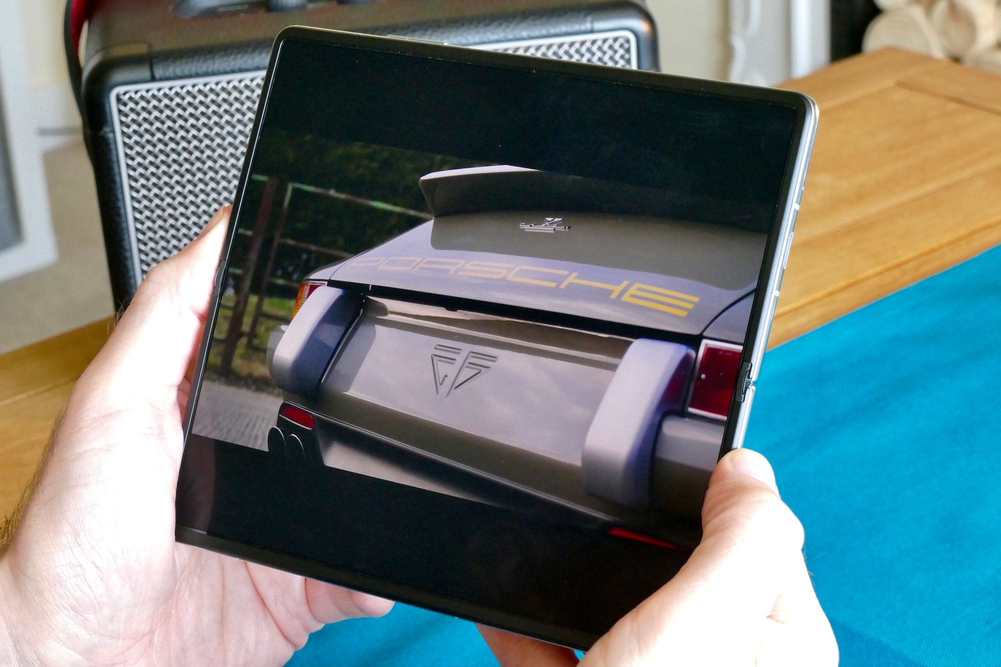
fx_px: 1918
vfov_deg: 19.7
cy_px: 334
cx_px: 500
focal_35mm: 69
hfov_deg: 29.2
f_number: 6.3
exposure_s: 1/40
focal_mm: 25.32
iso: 1600
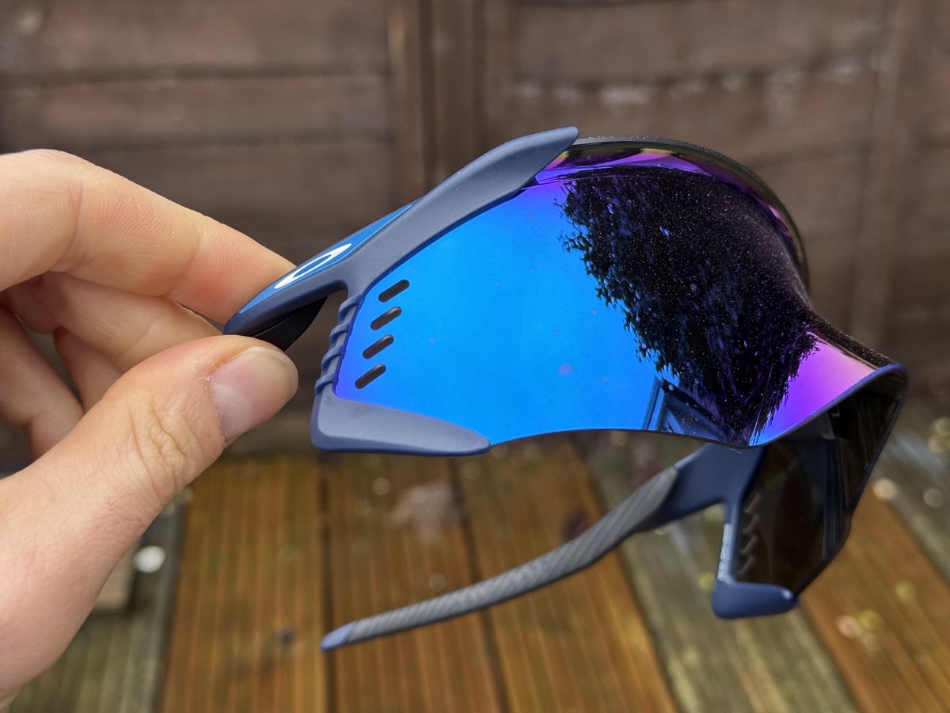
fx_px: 1317
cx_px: 475
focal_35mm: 48
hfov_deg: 39.7
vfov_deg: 30.3
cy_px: 356
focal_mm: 6.76
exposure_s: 1/229
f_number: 1.78
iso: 64
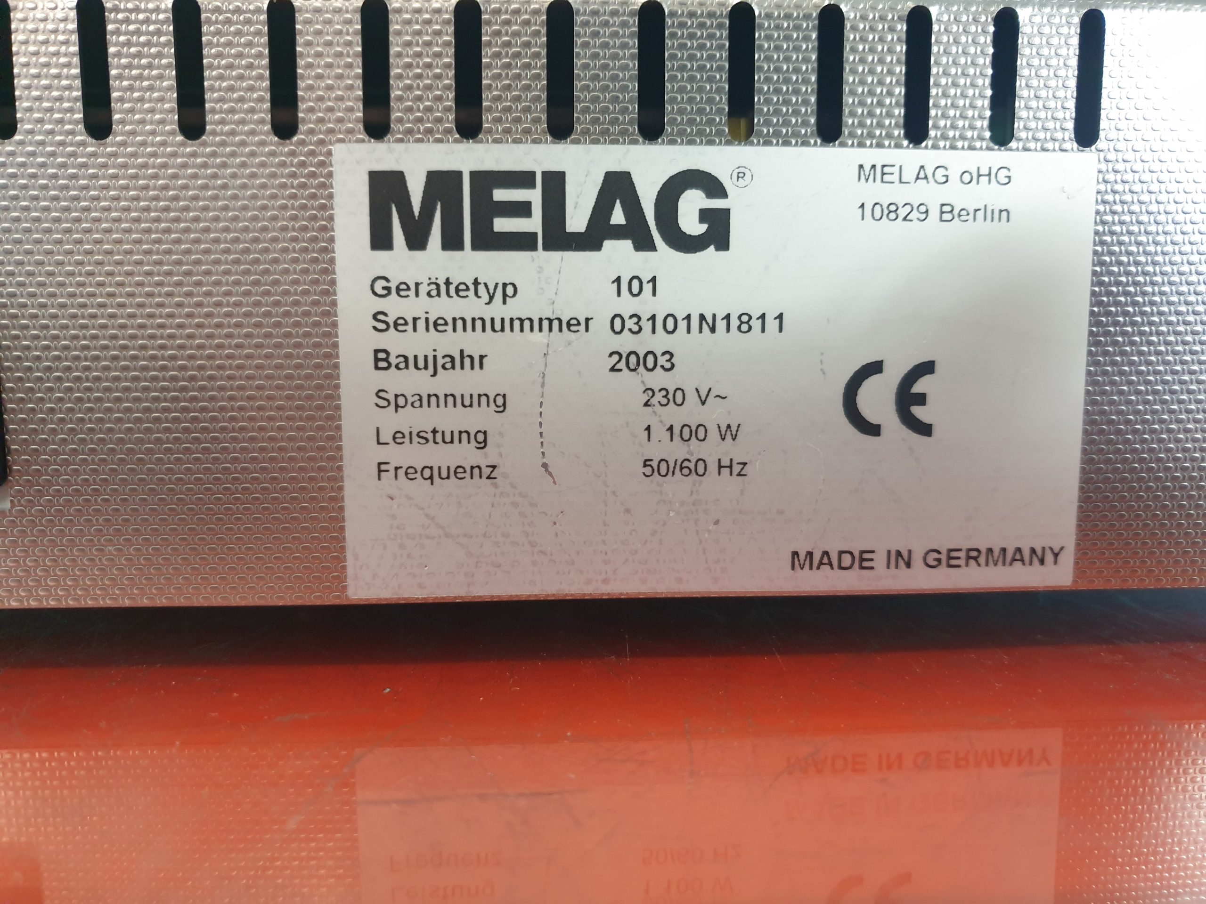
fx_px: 906
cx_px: 603
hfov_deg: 67.3
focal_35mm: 26
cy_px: 452
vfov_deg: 53.1
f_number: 1.5
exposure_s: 1/50
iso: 320
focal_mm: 4.3
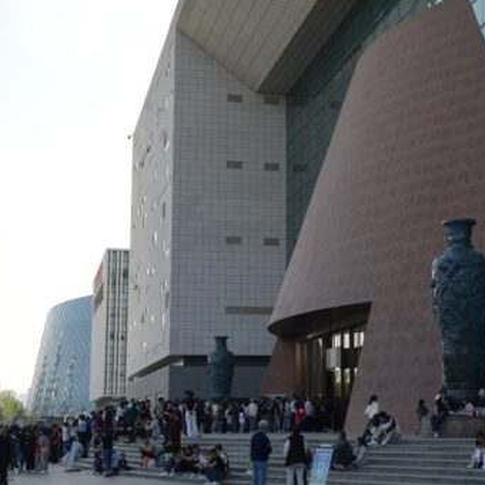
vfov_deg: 26.1
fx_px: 1046
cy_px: 205
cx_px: 324
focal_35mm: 66
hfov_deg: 26.0
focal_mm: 44
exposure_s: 1/2000
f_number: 4
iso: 400
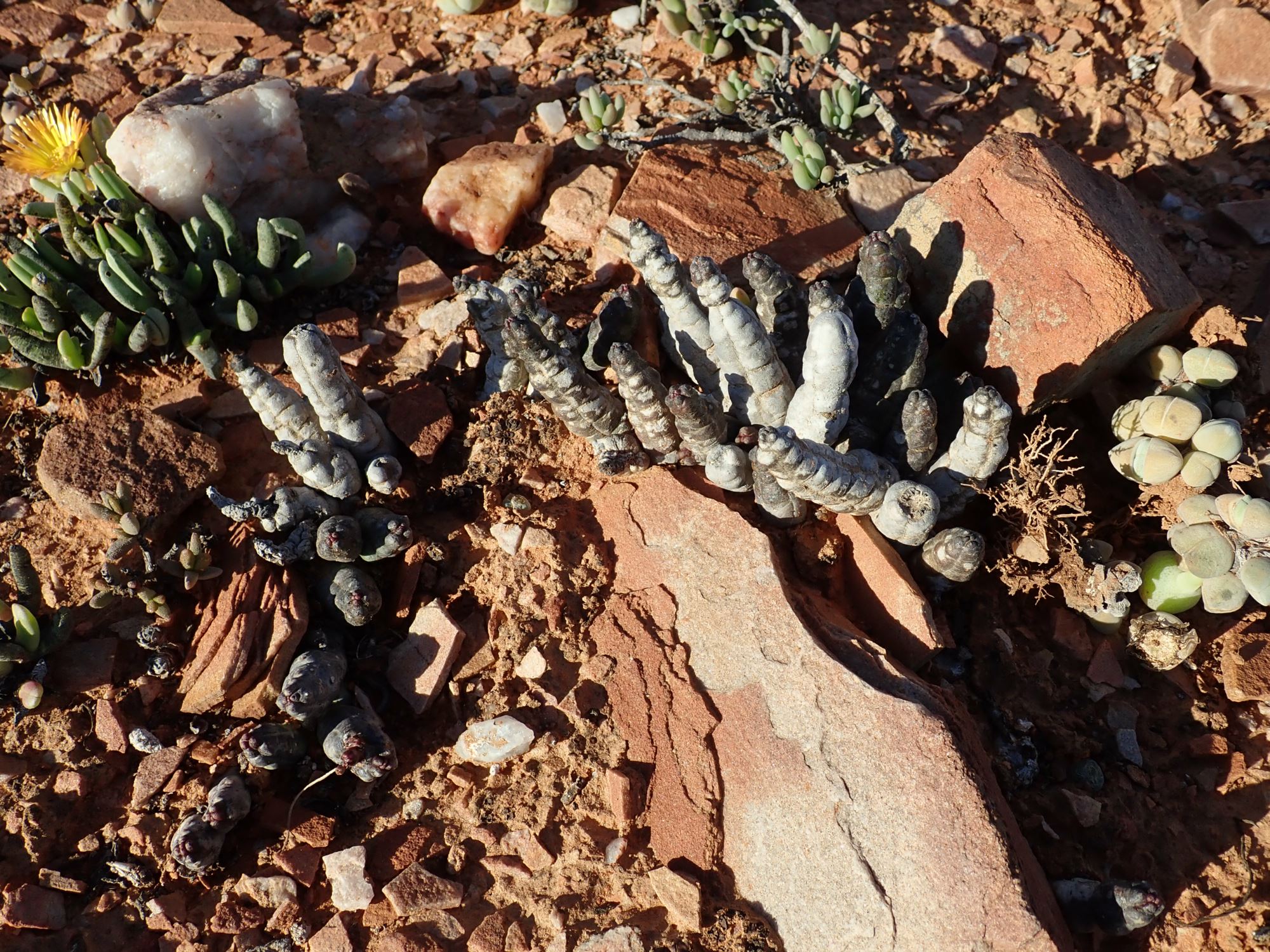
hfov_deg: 60.0
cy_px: 476
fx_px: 1101
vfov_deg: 46.8
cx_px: 635
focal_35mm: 30
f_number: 3.2
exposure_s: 1/640
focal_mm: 5.5
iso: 100
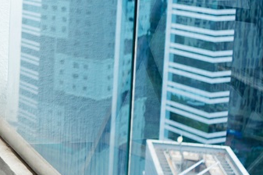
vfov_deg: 15.1
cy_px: 5
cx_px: -87
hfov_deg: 20.7
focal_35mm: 89
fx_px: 650
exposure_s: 1/1000
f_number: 4
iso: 160
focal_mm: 30
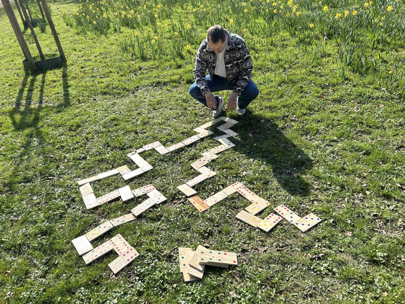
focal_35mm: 26
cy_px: 152
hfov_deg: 67.3
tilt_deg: -32.6
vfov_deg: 53.1
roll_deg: +8.5
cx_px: 202
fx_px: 304
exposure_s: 1/2404
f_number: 1.5
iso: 50
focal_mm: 5.7
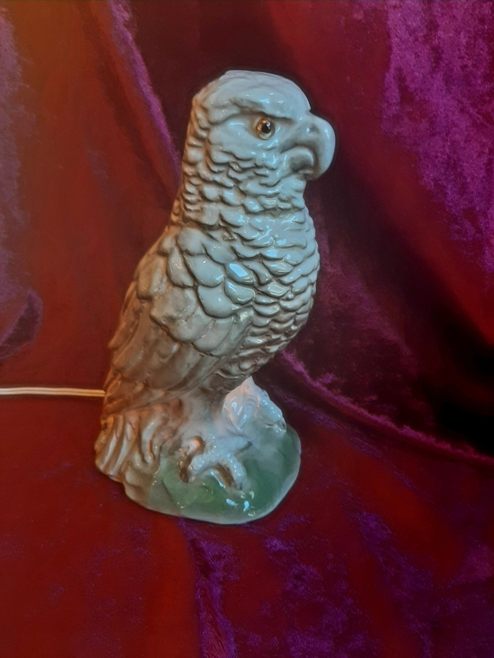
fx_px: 495
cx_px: 247
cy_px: 329
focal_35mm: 26
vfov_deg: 67.3
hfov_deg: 53.1
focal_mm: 3.93
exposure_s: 1/50
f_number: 1.7
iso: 40
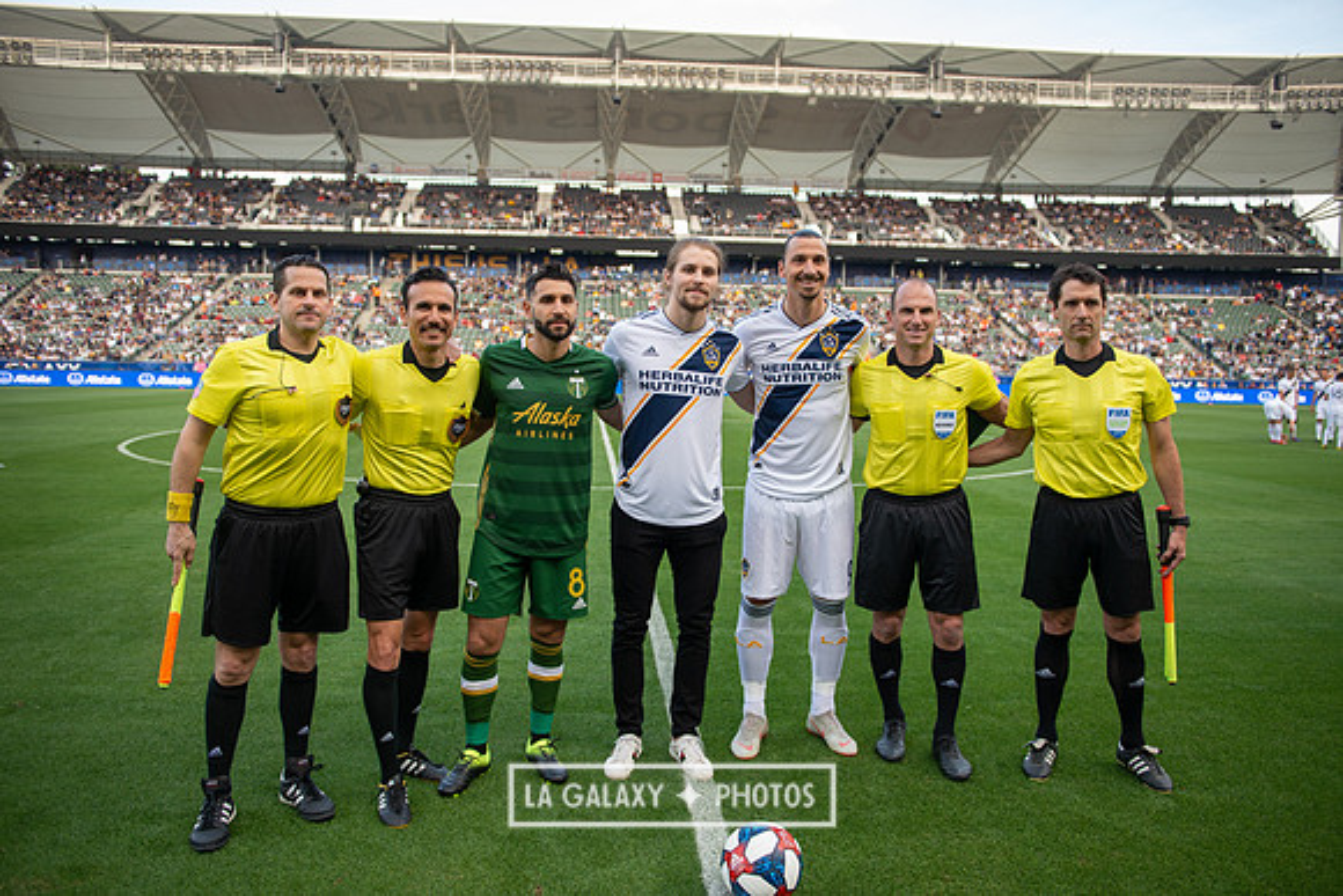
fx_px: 1007
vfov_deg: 48.0
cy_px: 448
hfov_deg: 67.4
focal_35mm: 27
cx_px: 672
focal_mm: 27
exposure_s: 1/400
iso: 400
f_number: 2.8
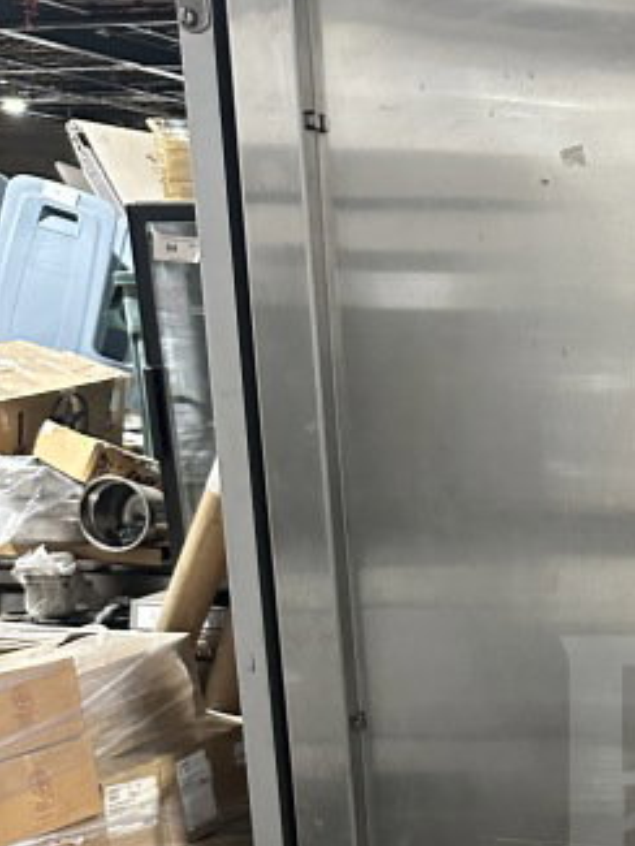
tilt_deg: -17.2
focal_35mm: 60
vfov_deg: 30.0
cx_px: 791
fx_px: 1467
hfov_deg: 22.3
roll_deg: -3.0
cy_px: 842
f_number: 1.78
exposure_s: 1/60
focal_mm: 6.86
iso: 800
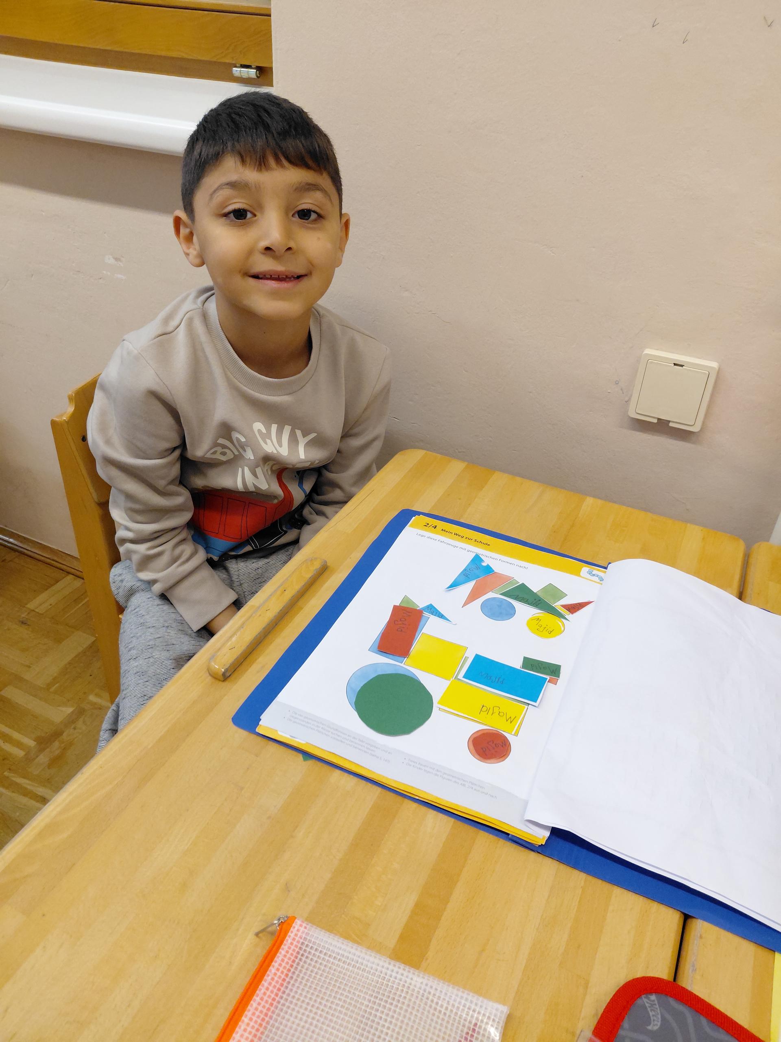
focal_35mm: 25
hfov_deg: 54.9
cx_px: 390
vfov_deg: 69.4
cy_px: 521
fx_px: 752
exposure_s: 1/100
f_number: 1.8
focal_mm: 4.69
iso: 250
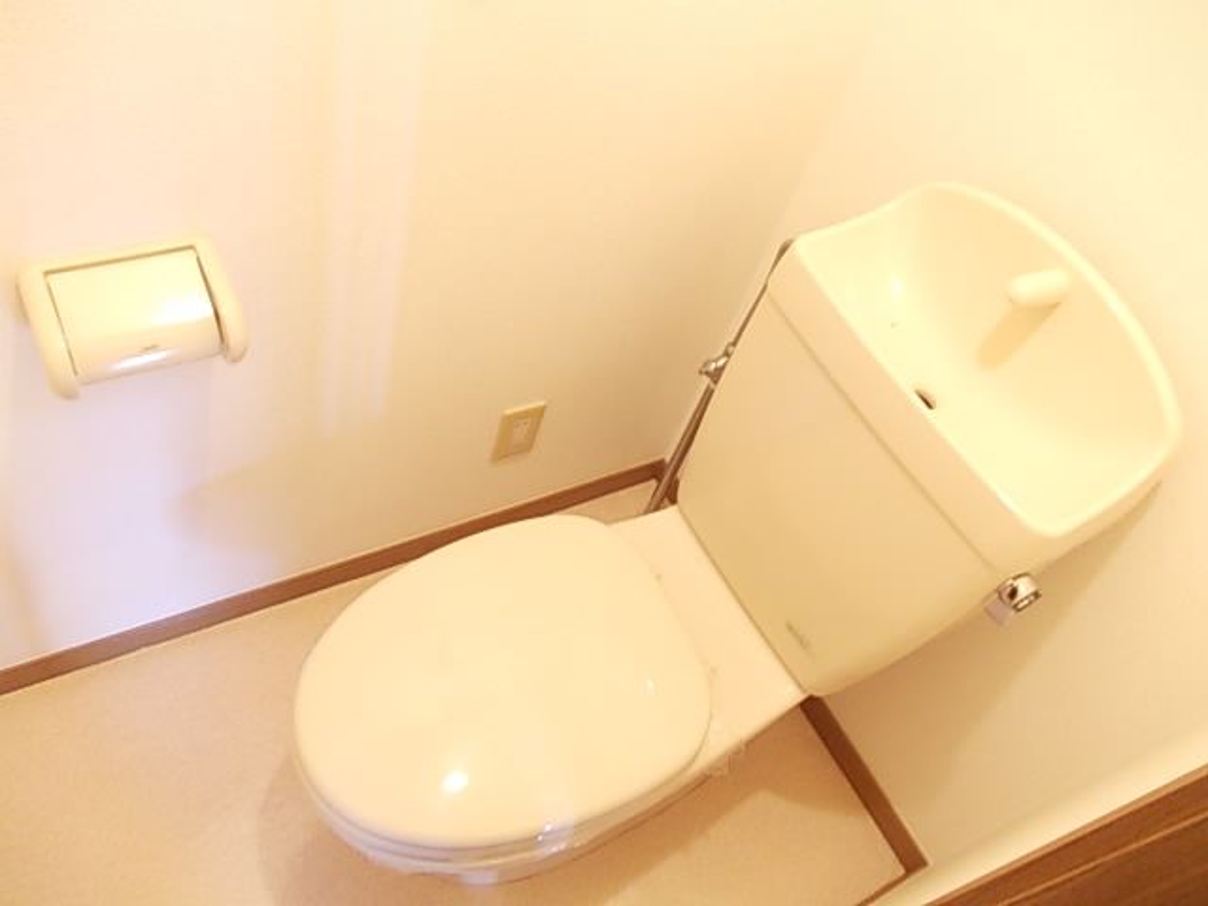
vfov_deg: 49.7
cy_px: 453
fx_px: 977
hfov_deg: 63.4
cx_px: 604
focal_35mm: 28
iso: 200
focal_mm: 4
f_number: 2.7
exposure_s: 1/10
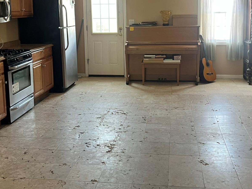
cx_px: 124
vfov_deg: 31.7
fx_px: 328
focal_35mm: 45
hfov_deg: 42.1
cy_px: 51
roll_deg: +1.1
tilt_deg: -7.7
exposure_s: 1/60
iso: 125
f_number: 1.6
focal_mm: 5.1
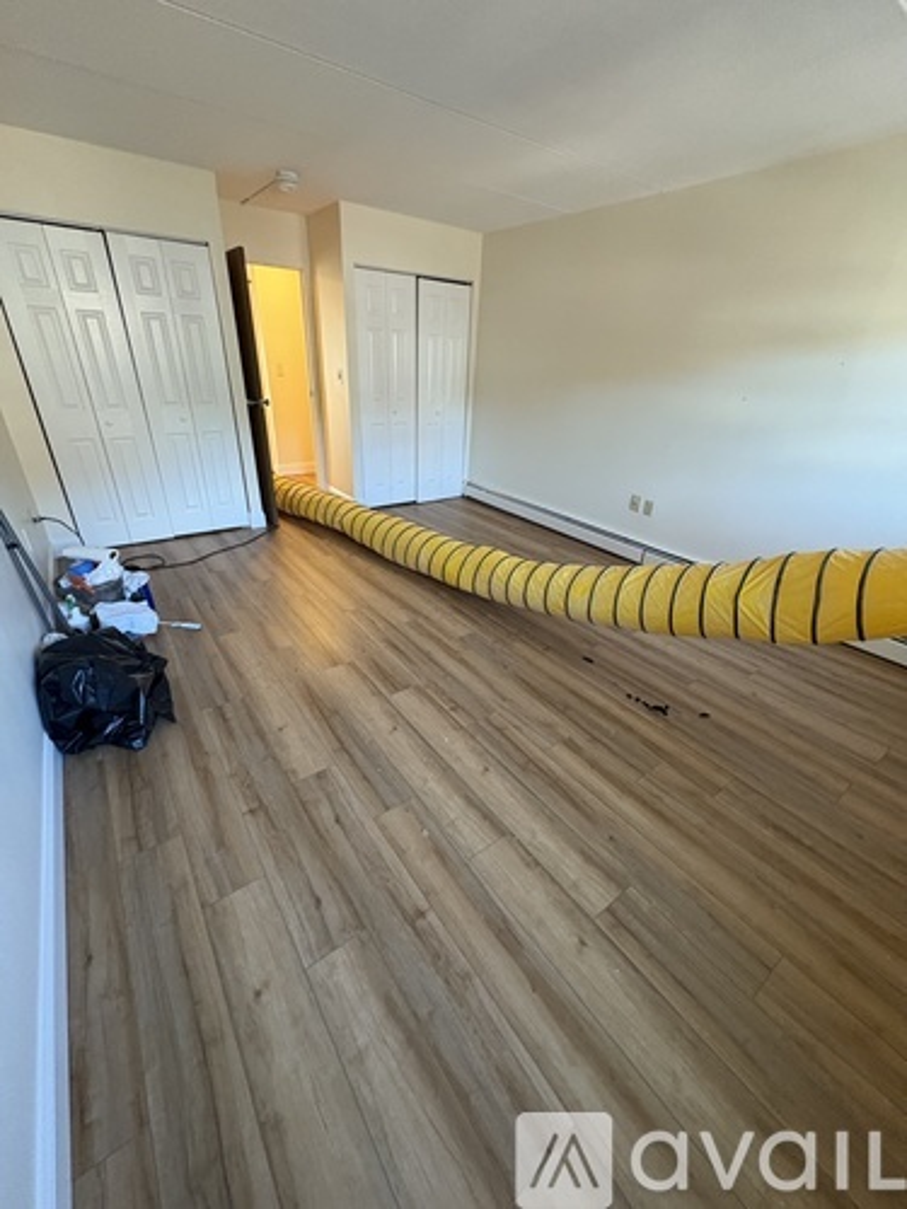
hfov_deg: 85.7
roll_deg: -1.6
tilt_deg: -26.9
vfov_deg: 102.1
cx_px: 454
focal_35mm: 14
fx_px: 489
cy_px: 604
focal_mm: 2.22
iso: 400
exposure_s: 1/60
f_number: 2.2
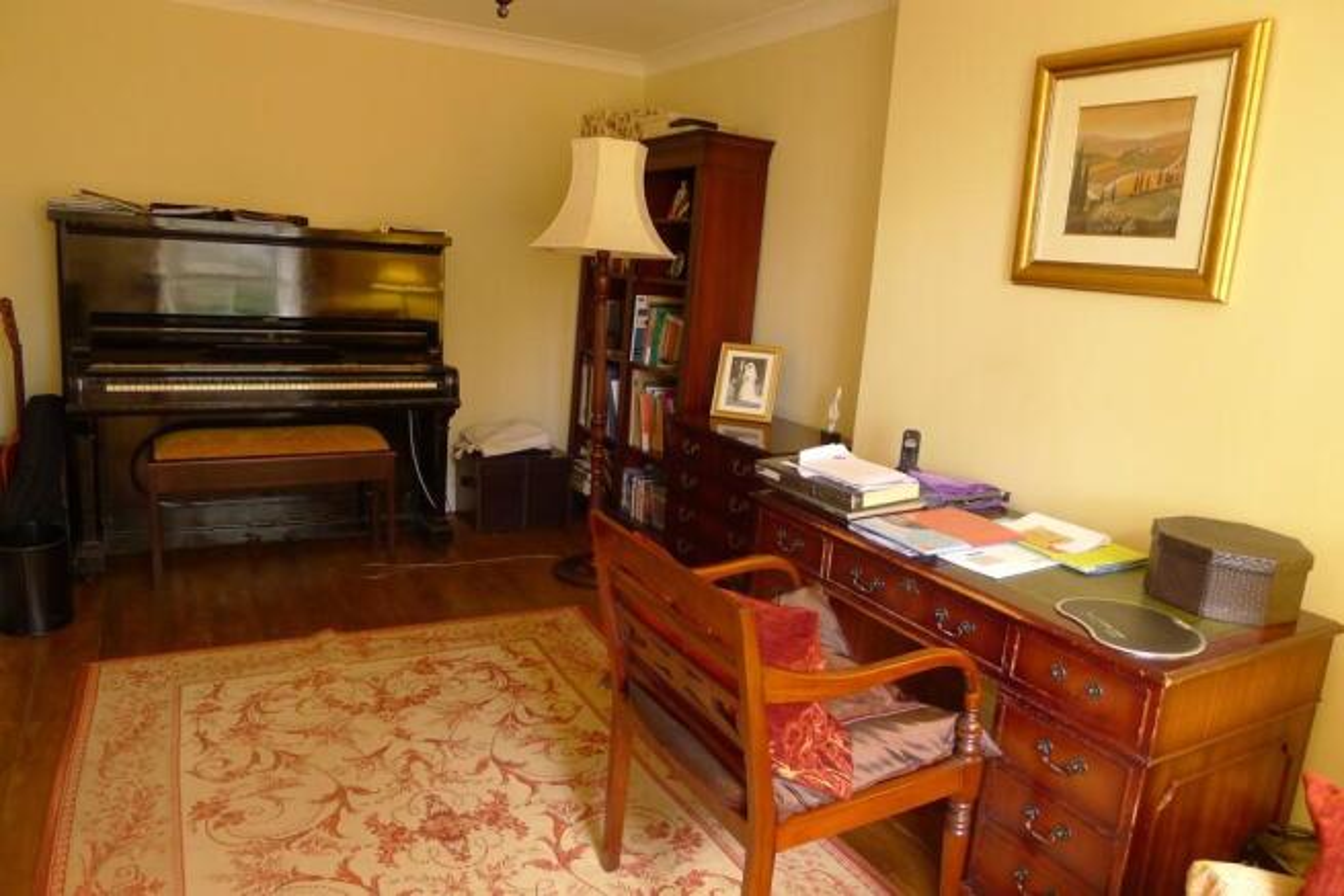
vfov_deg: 53.2
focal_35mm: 24
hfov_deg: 73.7
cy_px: 448
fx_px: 896
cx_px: 672
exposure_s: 1/30
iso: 400
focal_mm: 5.1
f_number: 2
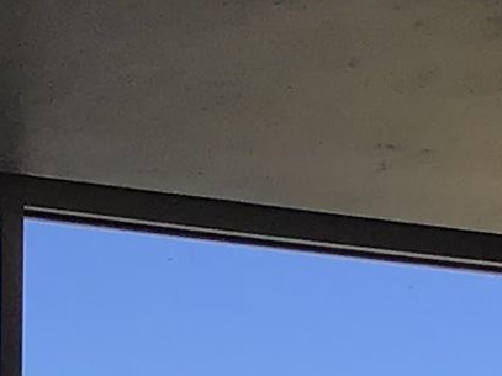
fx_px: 3392
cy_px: 1005
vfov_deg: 6.0
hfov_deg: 8.4
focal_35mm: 234
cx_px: 57
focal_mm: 3.3
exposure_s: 1/240
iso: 25
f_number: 2.4
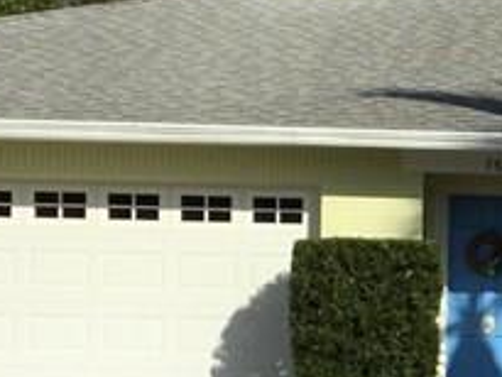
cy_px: 284
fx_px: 2249
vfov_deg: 9.6
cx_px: 710
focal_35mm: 155
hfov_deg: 12.2
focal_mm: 3.3
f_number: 2.4
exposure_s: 1/2146
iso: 25
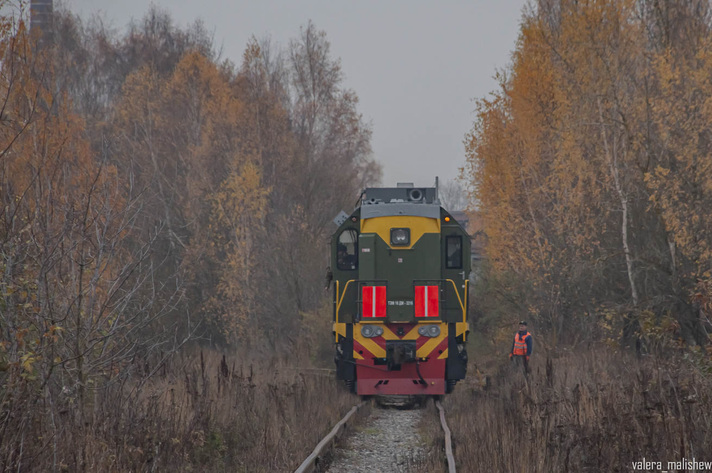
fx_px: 4000
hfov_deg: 10.2
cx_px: 356
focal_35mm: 202
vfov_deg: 6.8
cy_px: 236
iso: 400
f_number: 5.6
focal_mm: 135
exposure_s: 1/500
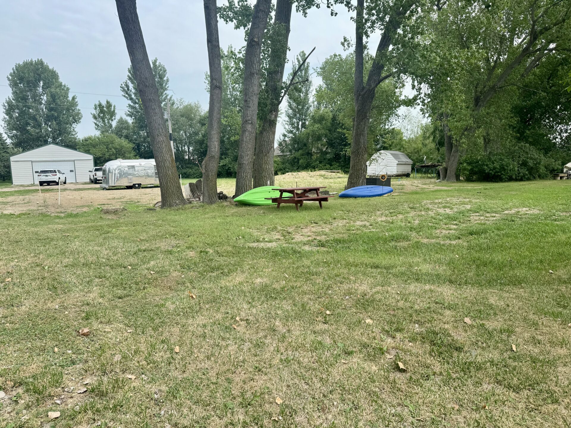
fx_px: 396
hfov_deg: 71.6
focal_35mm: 24
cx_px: 286
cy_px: 214
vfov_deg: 56.8
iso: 80
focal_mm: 6.76
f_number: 1.78
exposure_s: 1/1395
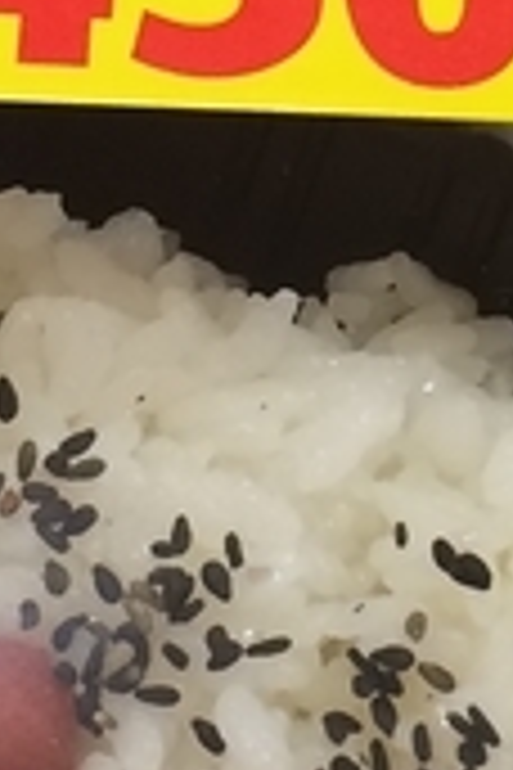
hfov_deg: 7.5
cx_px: 612
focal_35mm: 181
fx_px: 3869
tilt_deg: -57.2
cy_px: -270
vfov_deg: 11.0
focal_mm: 4.15
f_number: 2.2
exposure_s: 1/30
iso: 50
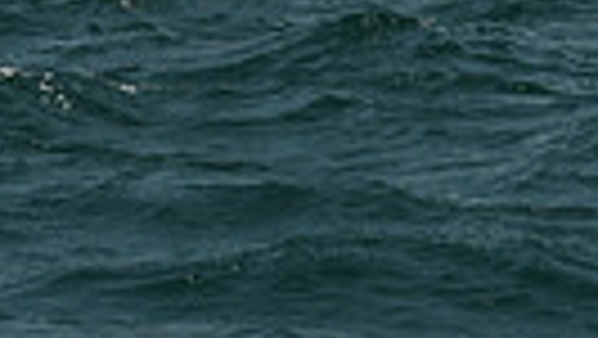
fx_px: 6648
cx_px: 286
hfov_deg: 5.2
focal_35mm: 419
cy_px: -946
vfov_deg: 2.8
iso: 320
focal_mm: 92
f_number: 7.1
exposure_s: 1/640
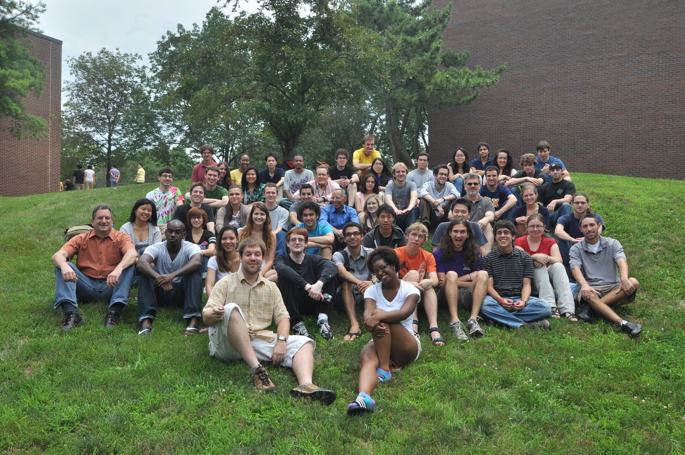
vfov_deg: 43.5
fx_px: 570
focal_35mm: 30
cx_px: 342
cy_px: 228
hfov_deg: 62.0
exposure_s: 1/400
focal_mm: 20
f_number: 9
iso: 200
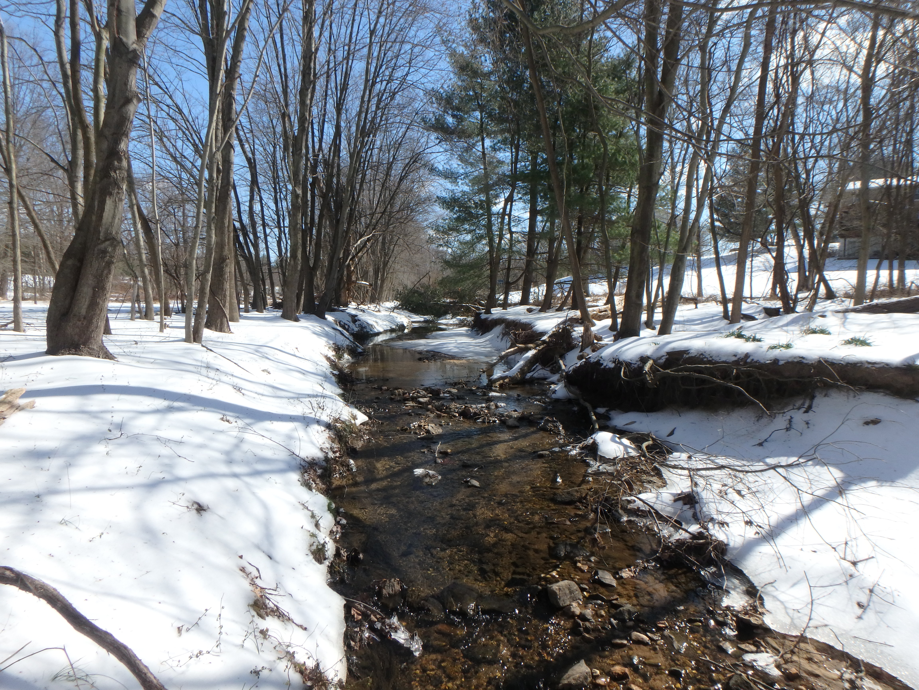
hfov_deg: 79.0
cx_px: 460
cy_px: 345
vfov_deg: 63.4
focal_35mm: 21
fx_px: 558
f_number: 6
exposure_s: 1/400
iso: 125
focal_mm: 3.7
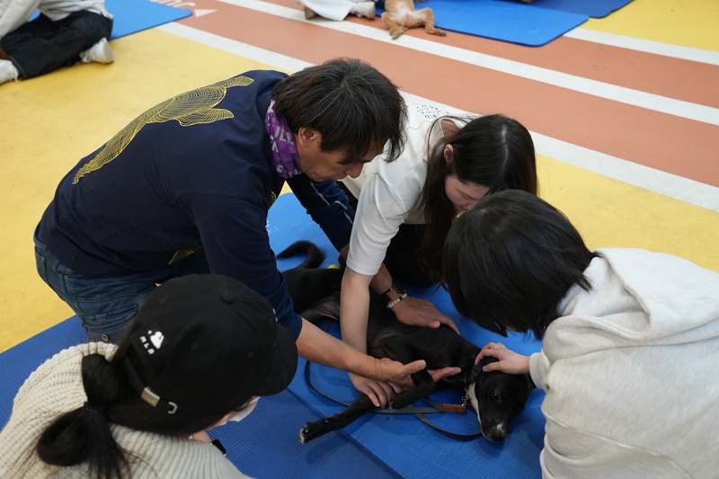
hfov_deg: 55.8
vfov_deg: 38.9
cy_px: 240
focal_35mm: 34
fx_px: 679
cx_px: 360
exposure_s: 1/100
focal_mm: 34
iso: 4000
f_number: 5
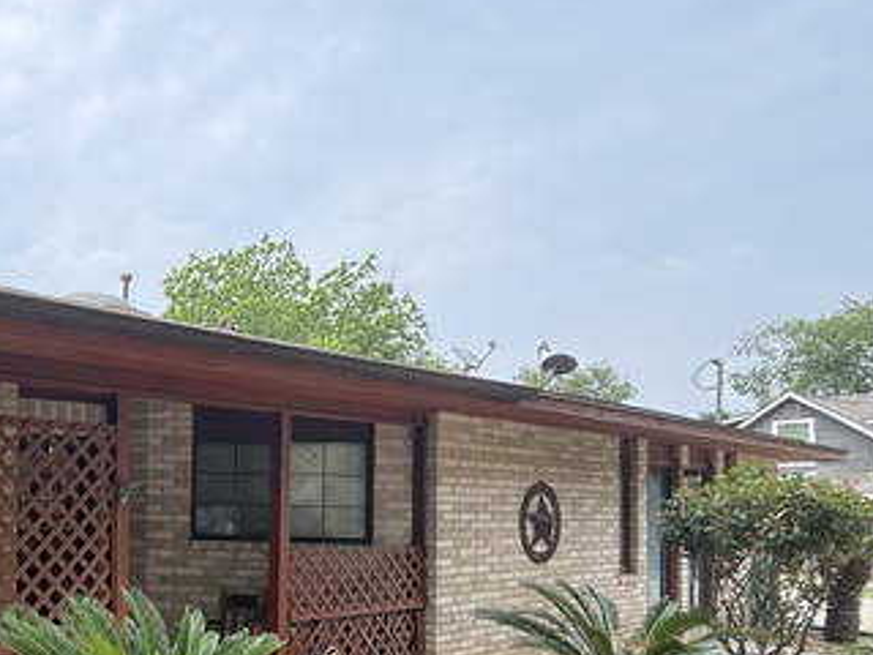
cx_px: 76
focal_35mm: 28
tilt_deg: +0.3
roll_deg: -1.6
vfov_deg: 47.9
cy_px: 489
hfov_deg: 54.6
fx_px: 706
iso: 64
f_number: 2.2
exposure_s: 1/153
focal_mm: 2.22
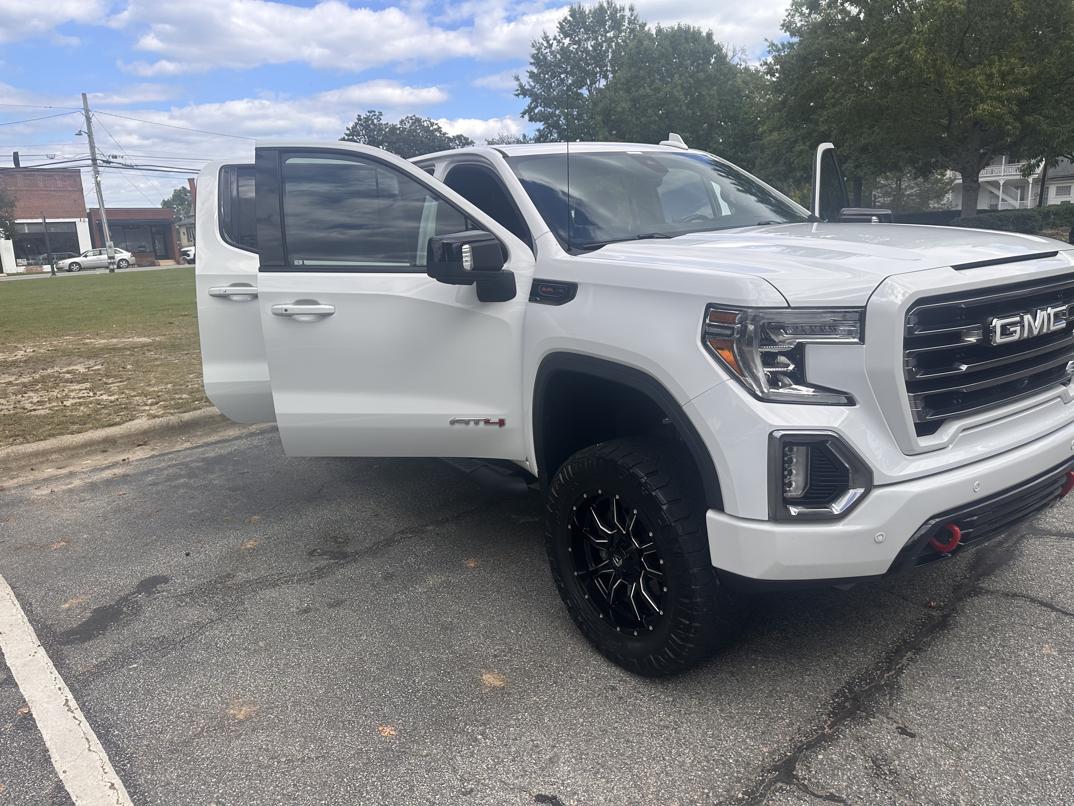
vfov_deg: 56.8
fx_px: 745
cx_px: 537
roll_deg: +2.1
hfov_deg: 71.6
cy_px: 403
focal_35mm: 24
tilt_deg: -11.9
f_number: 1.78
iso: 80
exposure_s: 1/2299
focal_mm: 6.86
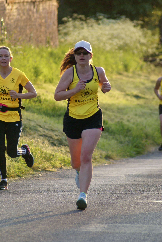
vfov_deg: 5.5
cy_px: 121
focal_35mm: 375
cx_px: 81
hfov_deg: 3.7
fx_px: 2527
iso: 800
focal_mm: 250
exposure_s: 1/500
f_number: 5.6
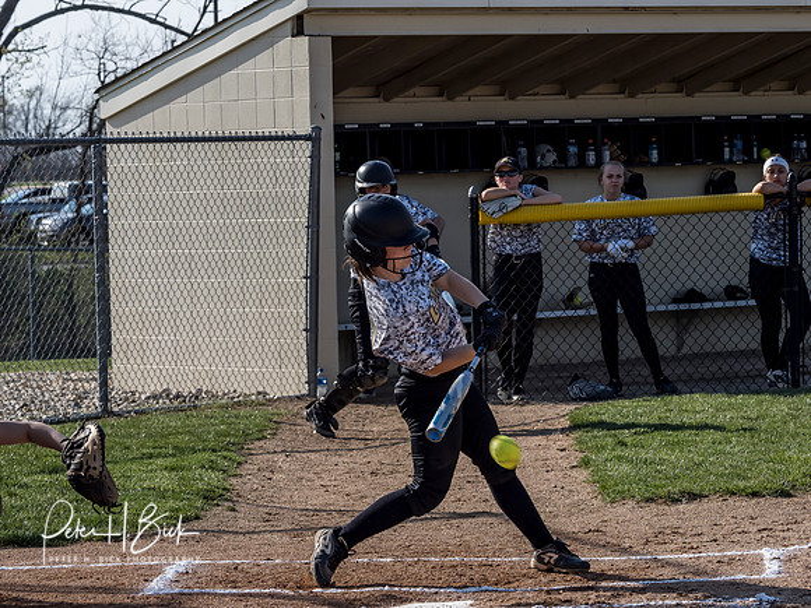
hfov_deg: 11.2
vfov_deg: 8.4
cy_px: 304
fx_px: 4123
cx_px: 406
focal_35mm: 176
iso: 400
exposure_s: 1/1600
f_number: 6.3
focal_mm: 88
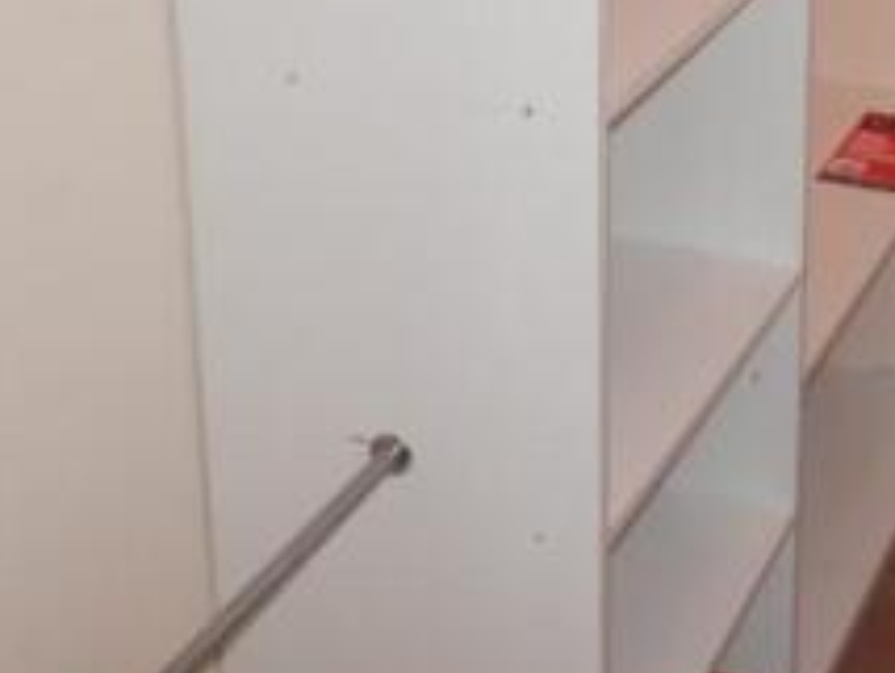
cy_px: -165
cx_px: 1010
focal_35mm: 68
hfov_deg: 26.1
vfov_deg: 20.1
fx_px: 1760
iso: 100
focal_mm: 4.5
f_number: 3
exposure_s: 1/30
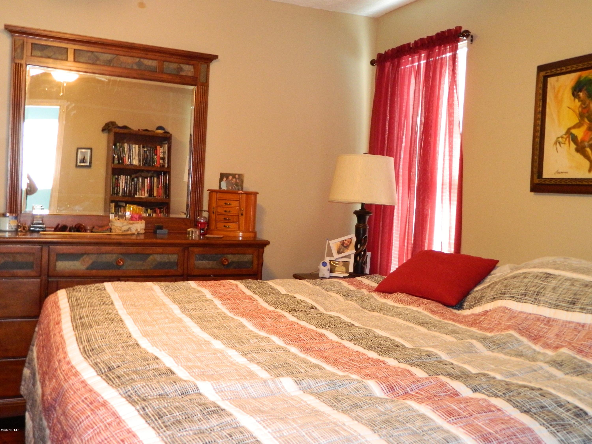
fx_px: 599
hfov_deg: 52.6
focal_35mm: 35
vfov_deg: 40.7
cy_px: 222
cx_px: 296
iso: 400
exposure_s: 1/10
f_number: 3.3
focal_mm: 6.2
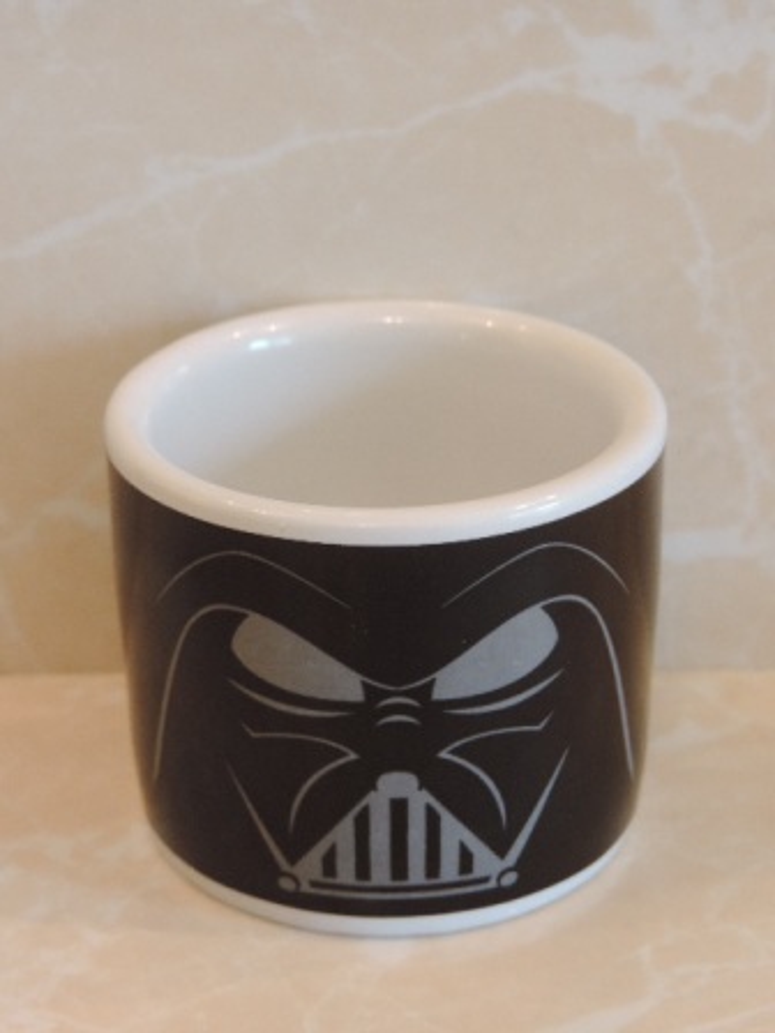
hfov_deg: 16.4
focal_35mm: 90
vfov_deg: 21.8
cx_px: 388
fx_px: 2687
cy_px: 516
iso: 400
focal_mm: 16
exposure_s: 1/25
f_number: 4.1
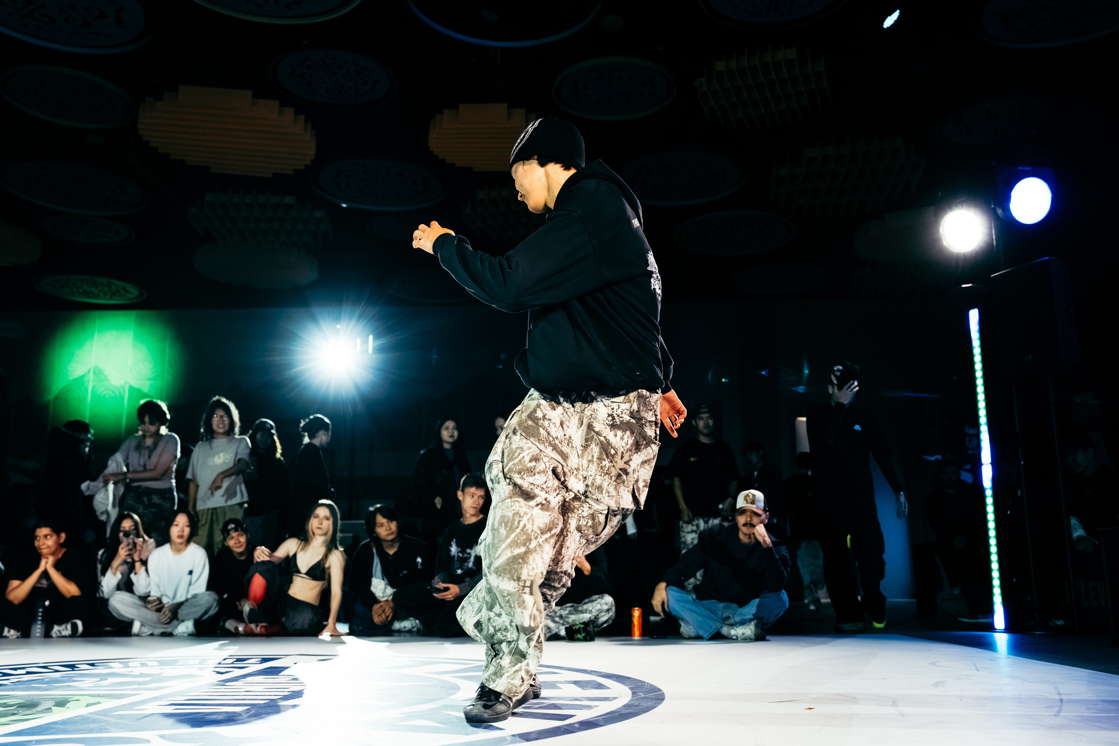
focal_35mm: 32
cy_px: 373
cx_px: 572
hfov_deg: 58.4
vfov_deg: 40.9
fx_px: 1002
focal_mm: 31
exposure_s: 1/800
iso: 3200
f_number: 2.8
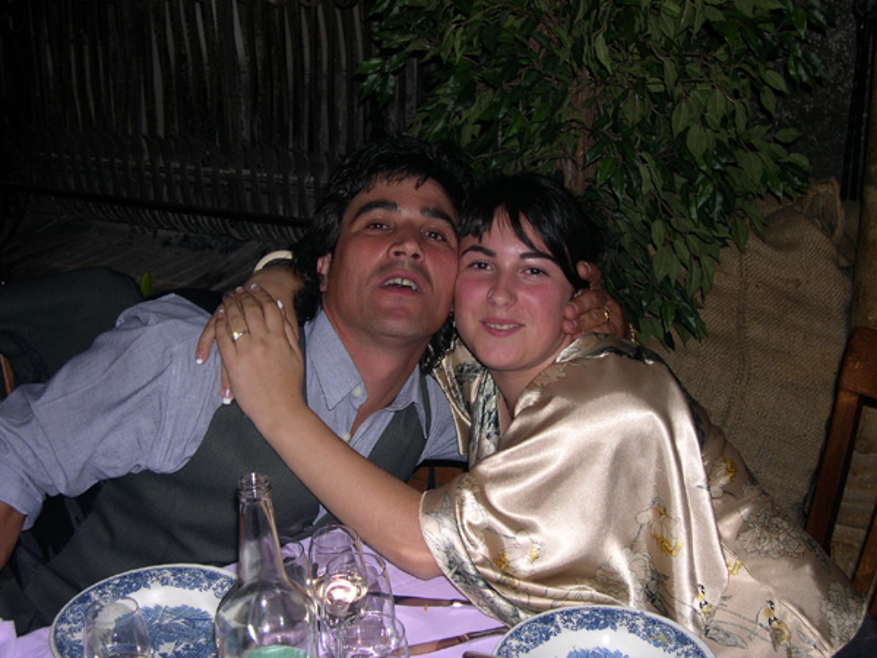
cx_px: 438
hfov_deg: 40.4
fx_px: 1191
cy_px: 329
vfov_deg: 30.9
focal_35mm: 47
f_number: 3.1
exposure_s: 1/60
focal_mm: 10.1
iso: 100
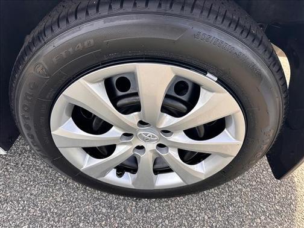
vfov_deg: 56.8
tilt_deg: -43.1
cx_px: 152
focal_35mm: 24
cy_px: 114
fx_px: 211
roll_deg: -6.0
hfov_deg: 71.6
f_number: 1.78
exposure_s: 1/685
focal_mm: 6.86
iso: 80
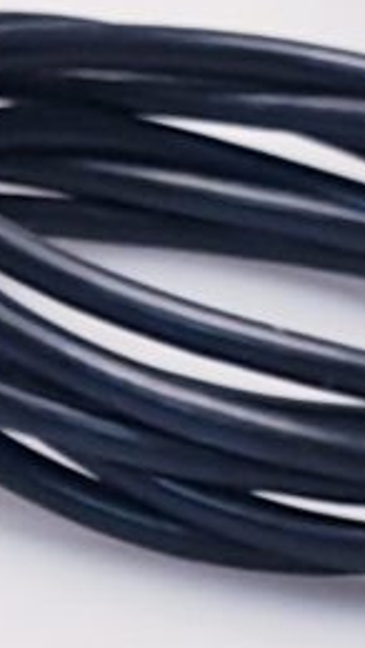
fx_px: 4810
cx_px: -1878
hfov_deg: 3.7
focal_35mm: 280
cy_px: 788
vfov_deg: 7.6
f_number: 2.4
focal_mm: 4.3
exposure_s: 1/50
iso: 64
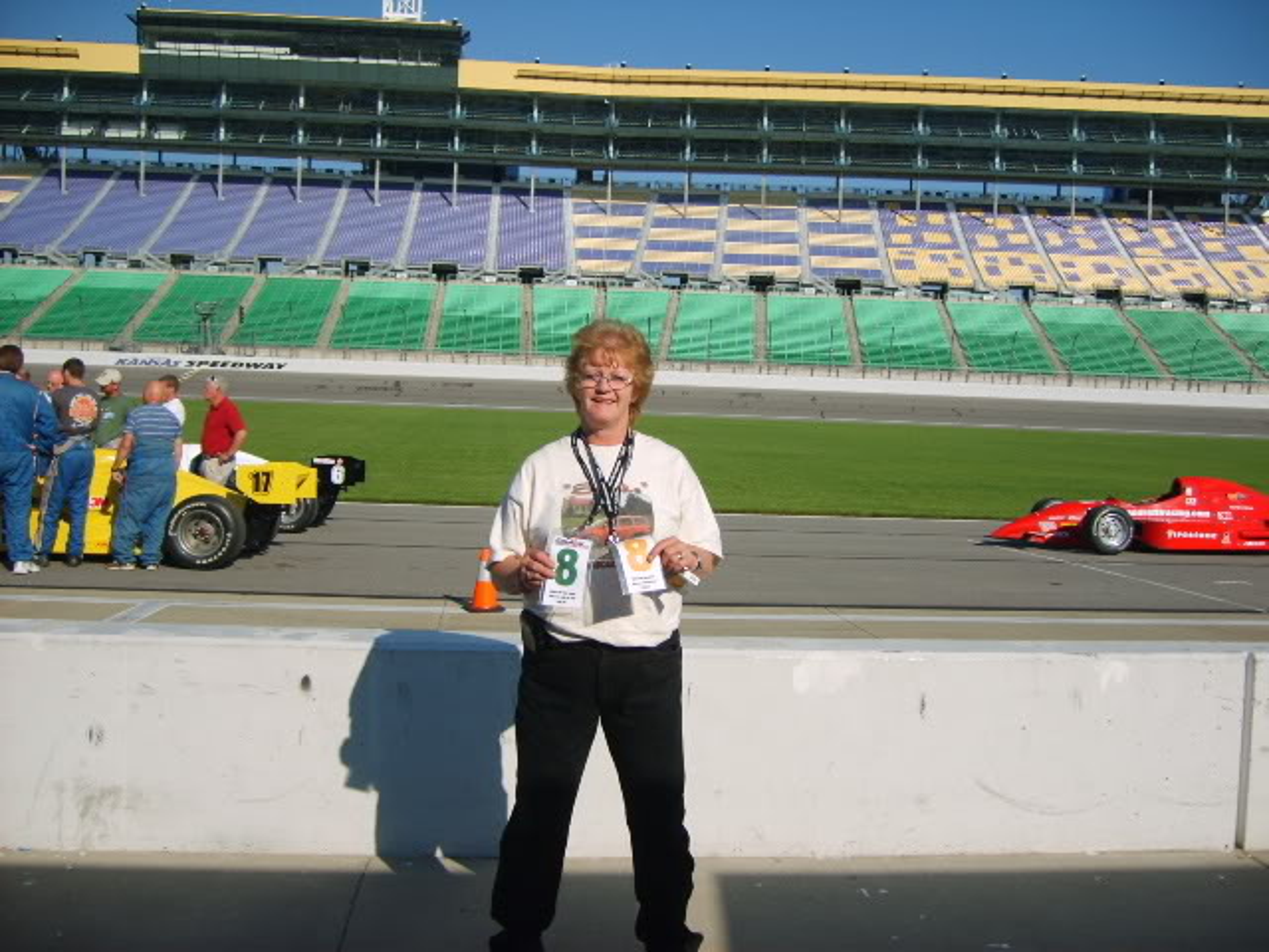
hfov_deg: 52.6
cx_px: 634
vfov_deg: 40.7
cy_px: 476
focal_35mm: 35
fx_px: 1283
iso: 50
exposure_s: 1/250
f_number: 7.1
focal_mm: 5.8
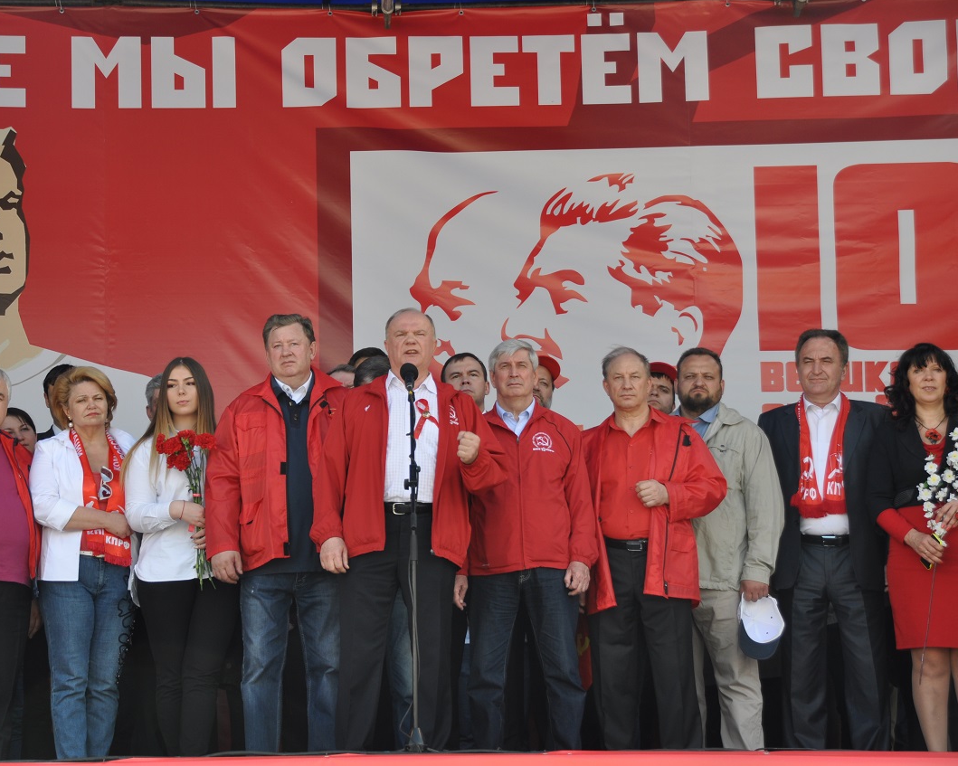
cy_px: 382
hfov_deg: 18.1
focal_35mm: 106
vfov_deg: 14.5
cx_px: 411
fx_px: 3005
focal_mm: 62
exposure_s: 1/160
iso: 200
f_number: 6.3
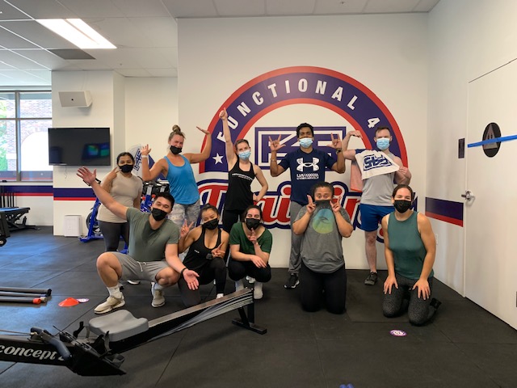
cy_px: 194
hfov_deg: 67.3
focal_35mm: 26
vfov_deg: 53.1
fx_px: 388
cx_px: 258
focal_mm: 4.25
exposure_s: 1/60
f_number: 1.8
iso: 160
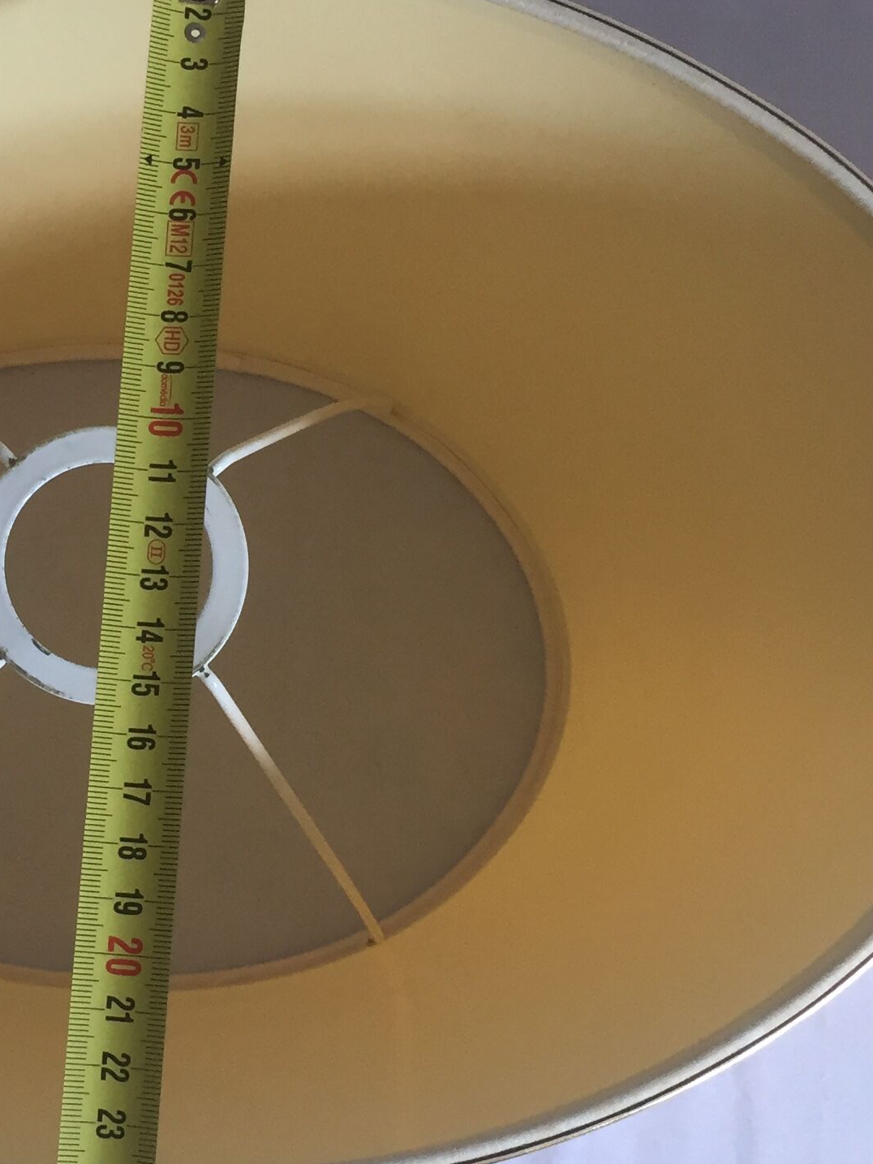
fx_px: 2219
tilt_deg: -79.1
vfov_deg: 29.4
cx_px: 101
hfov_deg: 21.8
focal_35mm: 66
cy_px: 547
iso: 80
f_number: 2.2
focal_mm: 4.15
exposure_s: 1/33
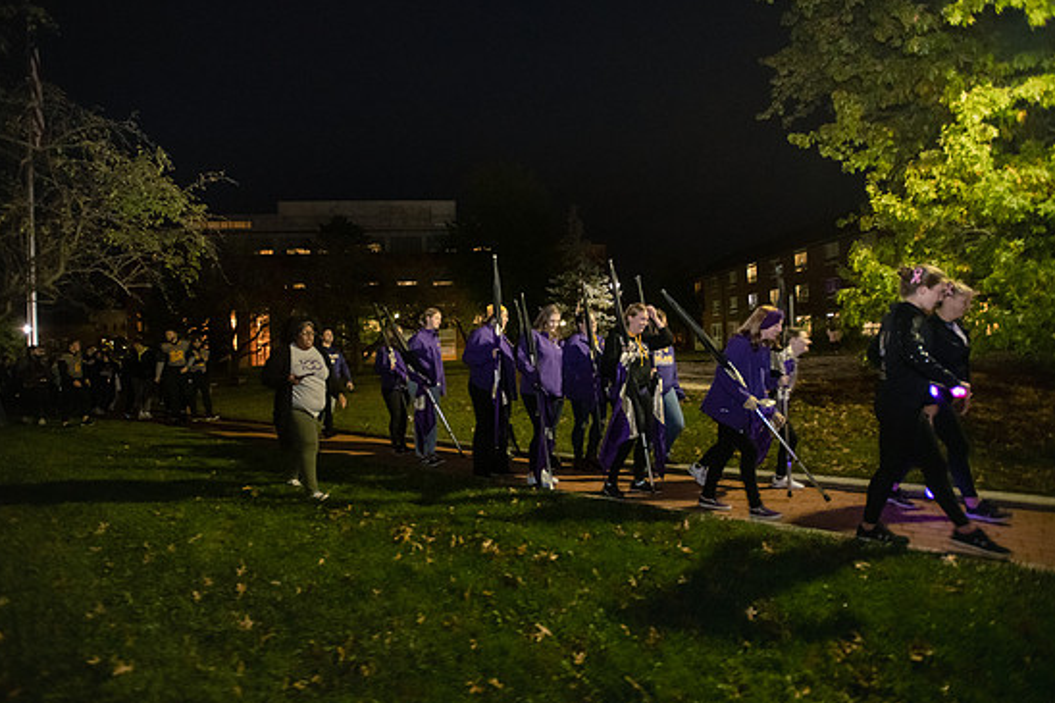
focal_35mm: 18
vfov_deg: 67.4
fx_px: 527
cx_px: 518
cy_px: 350
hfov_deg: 90.0
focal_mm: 17
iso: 6400
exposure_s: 1/50
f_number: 3.2
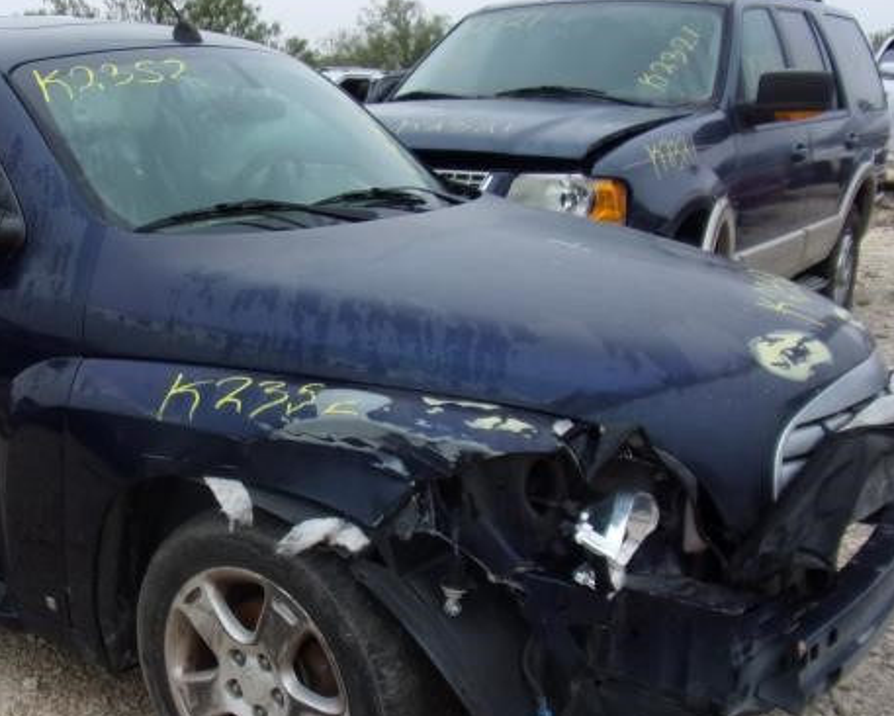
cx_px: 243
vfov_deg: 36.4
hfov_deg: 43.6
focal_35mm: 41
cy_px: 407
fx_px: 1085
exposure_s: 1/160
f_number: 3.3
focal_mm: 4.3
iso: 80
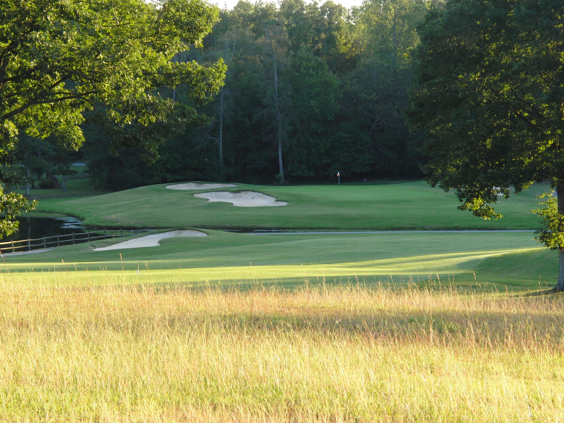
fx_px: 2477
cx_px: 282
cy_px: 212
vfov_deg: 9.8
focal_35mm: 152
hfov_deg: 13.0
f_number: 4.8
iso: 100
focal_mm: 26.9
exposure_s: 1/80
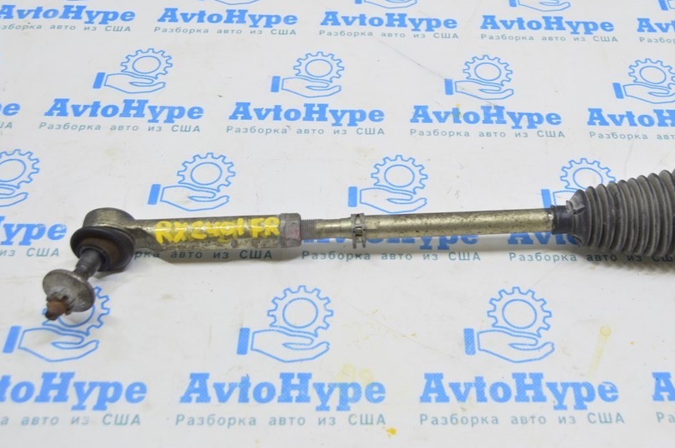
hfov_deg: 44.6
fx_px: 817
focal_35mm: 44
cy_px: 168
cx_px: 408
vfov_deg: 30.6
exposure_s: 1/20
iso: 400
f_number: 5.6
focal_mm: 23
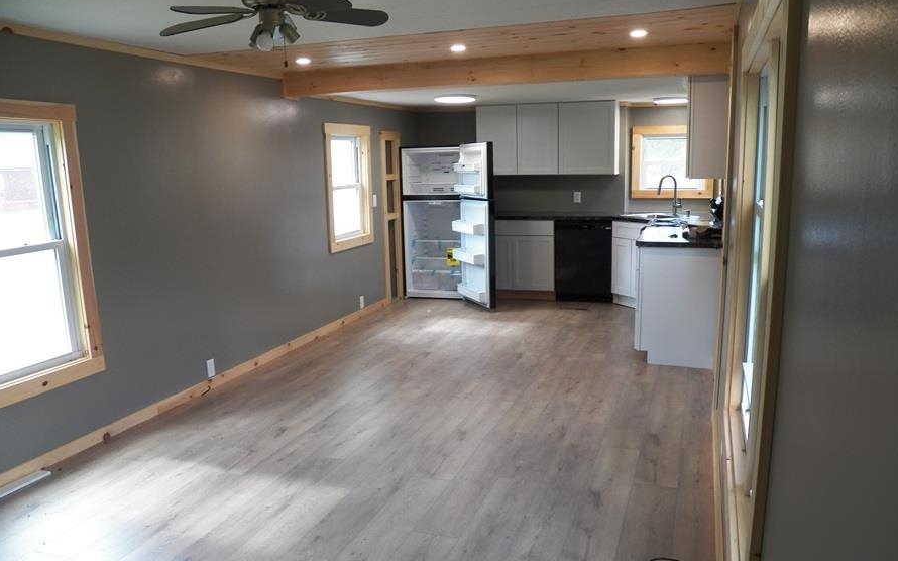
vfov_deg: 41.7
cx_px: 452
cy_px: 328
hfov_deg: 62.9
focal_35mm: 30
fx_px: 734
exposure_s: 1/60
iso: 125
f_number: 2.8
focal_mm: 4.9
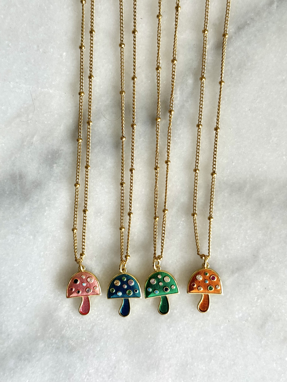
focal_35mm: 48
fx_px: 531
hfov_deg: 30.3
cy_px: 191
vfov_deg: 39.7
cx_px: 144
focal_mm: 6.76
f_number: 1.78
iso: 100
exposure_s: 1/113
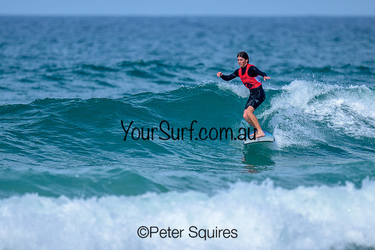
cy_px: 118
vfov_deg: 1.3
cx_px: 164
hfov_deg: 1.9
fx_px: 11460
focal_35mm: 1100
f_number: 6.3
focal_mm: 800
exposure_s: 1/2000
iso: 250
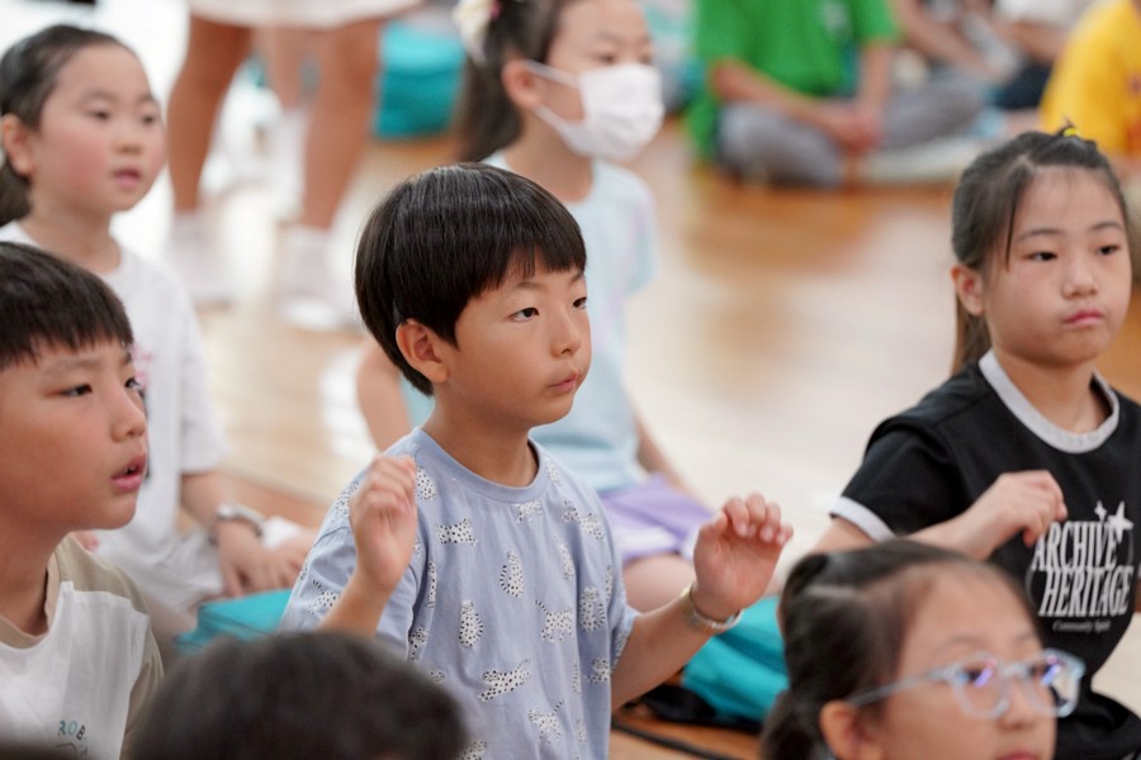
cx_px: 570
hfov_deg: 10.3
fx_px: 6338
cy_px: 380
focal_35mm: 200
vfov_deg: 6.9
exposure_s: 1/250
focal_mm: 200
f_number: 4
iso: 3200
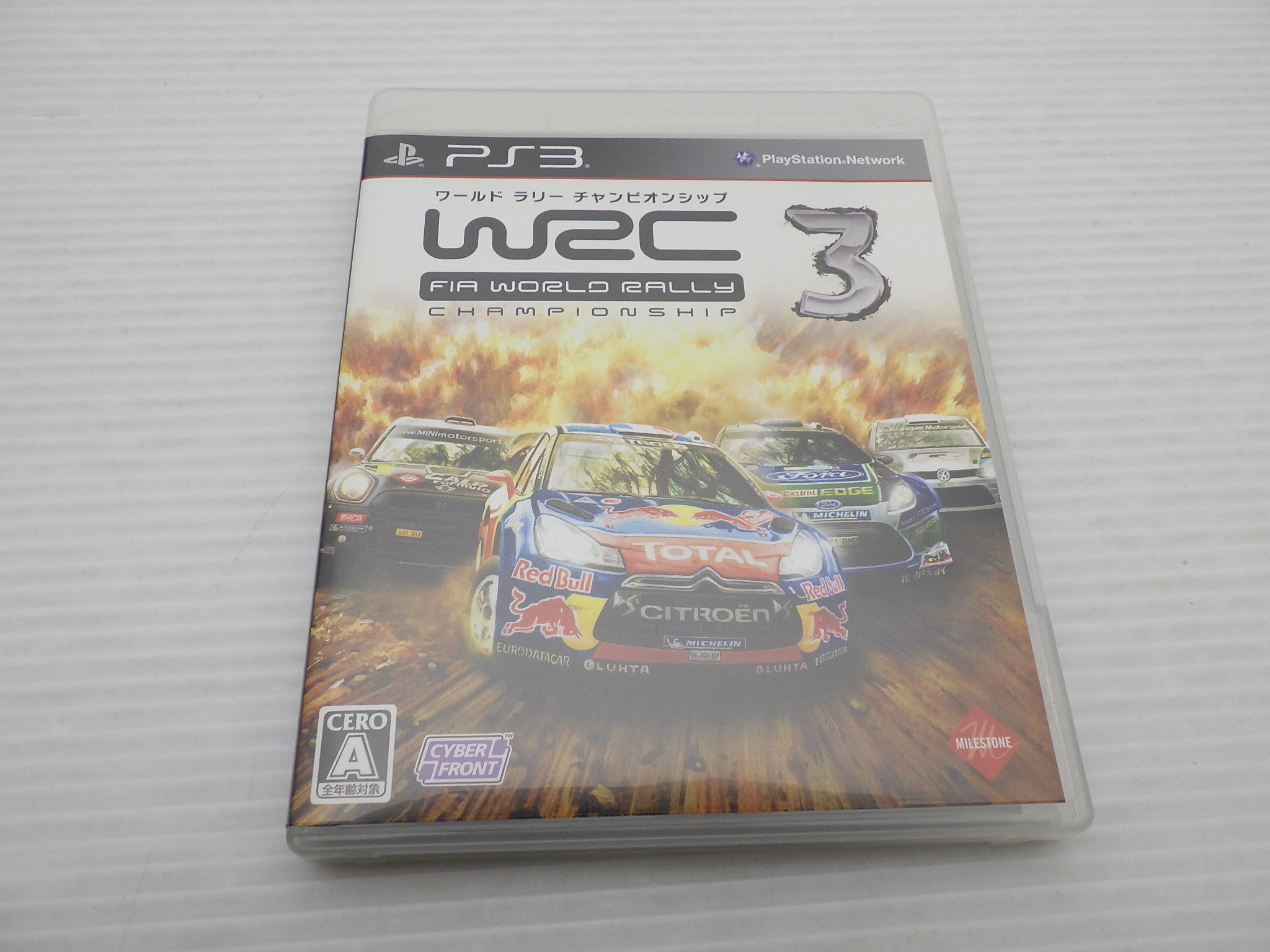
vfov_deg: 49.7
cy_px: 476
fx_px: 1027
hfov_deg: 63.4
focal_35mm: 28
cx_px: 635
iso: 200
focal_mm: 5
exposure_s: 1/200
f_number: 4.2
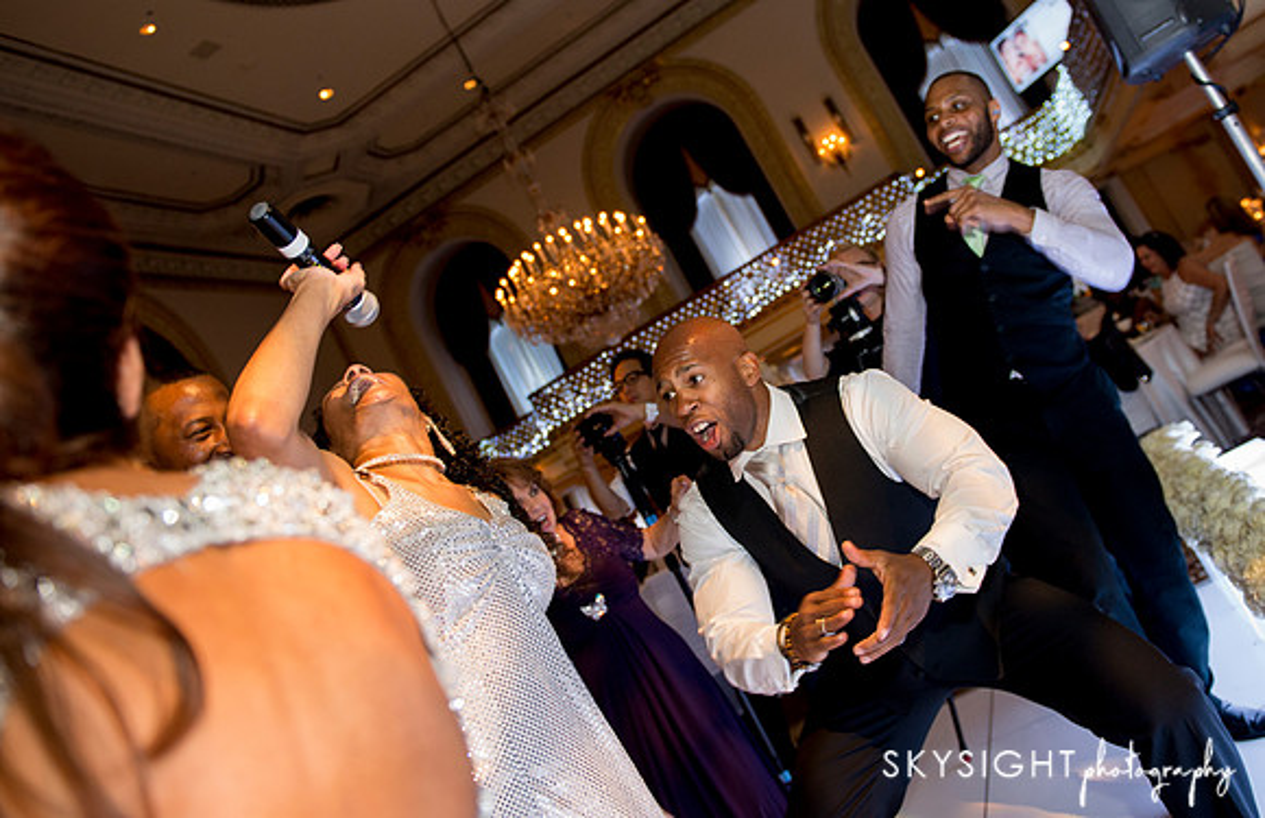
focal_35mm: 30
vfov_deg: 42.9
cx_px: 710
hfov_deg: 62.4
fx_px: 1040
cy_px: 366
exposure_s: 1/100
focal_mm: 24
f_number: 2.8
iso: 1250
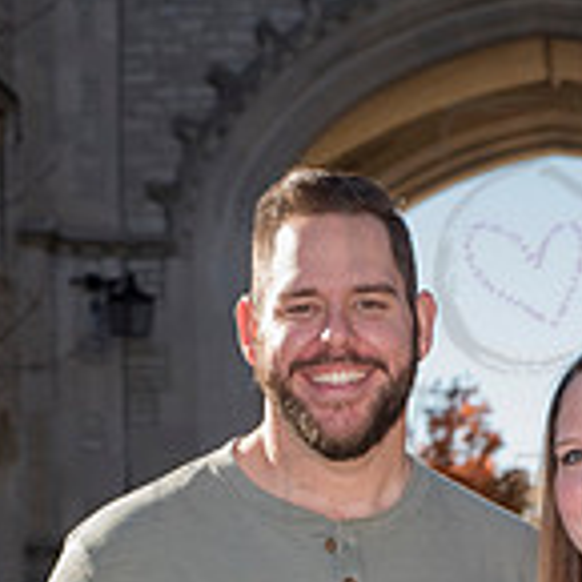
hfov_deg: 8.3
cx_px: 542
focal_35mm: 211
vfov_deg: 8.2
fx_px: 4014
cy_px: 630
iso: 800
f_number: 10
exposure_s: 1/500
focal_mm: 80
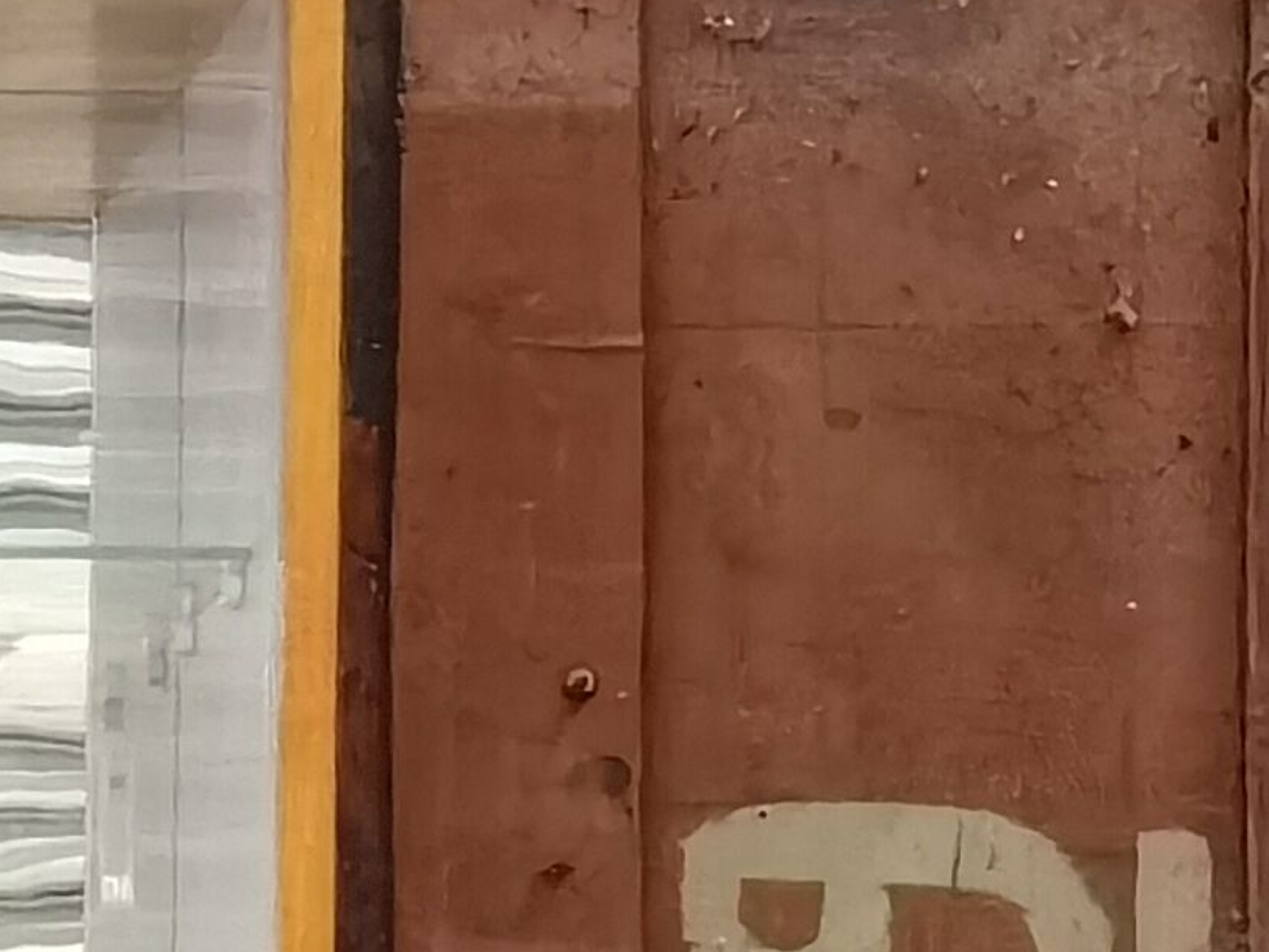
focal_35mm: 303
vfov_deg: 4.8
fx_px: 11106
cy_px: 2014
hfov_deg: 6.3
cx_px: -1385
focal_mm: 6.71
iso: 640
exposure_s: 1/20
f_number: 1.9
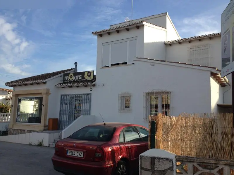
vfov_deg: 40.7
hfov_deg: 52.6
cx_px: 117
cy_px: 88
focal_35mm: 35
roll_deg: -0.4
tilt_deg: +7.4
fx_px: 237
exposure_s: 1/905
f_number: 2.4
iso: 50
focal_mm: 4.28
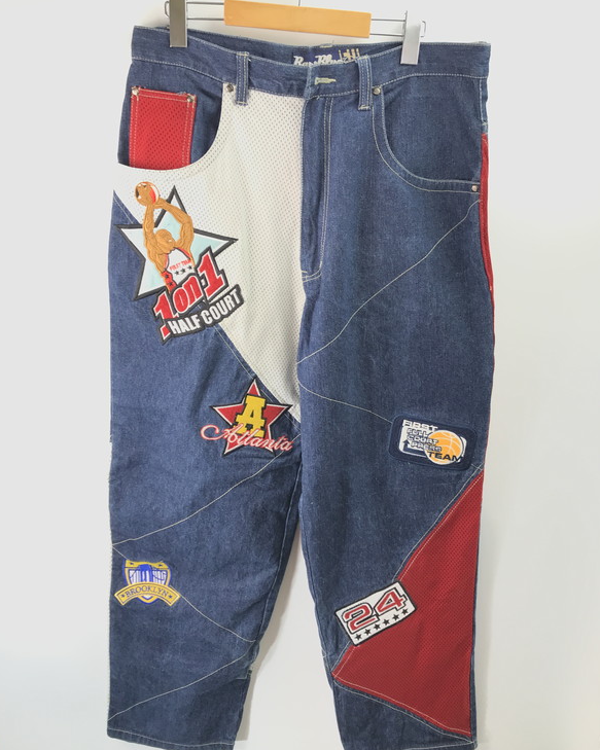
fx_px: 666
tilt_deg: -19.4
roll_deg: +0.0
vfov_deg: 58.8
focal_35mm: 30
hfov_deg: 48.5
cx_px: 297
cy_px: 372
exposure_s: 1/50
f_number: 1.8
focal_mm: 3.99
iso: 25
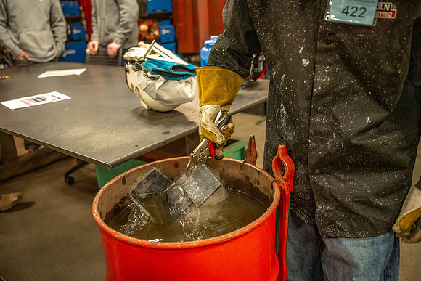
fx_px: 380
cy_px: 140
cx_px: 210
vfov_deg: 40.6
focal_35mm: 32
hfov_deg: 58.0
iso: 640
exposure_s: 1/400
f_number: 2.8
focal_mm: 32.5
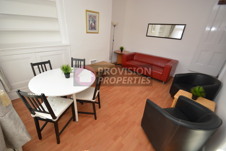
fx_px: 94
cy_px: 76
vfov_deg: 77.4
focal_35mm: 15
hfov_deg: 100.3
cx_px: 113
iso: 200
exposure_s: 1/90
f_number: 4.8
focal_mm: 10
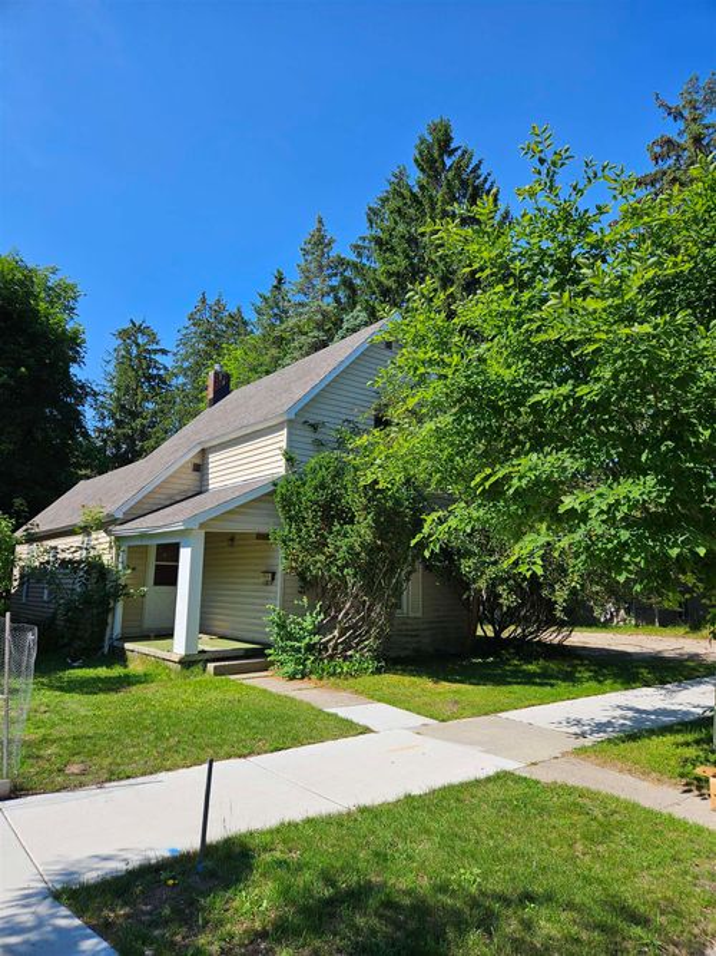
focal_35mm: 23
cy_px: 478
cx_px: 358
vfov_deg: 73.9
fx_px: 635
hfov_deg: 58.9
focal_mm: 5.4
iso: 25
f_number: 1.8
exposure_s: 1/1546
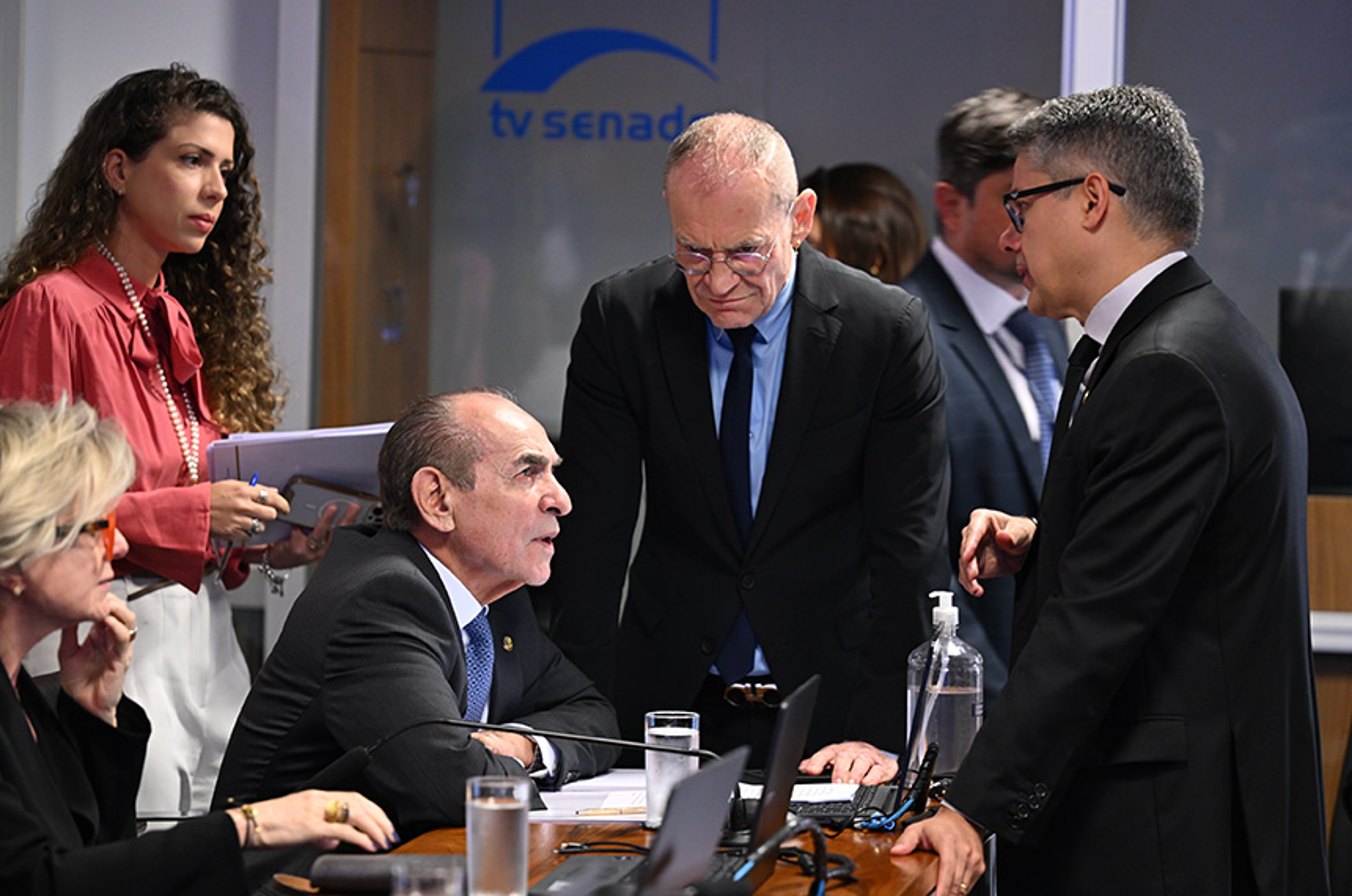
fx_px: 4873
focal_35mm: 130
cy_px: 448
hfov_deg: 15.8
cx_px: 676
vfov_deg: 10.5
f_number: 2.8
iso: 1600
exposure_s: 1/100
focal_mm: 130
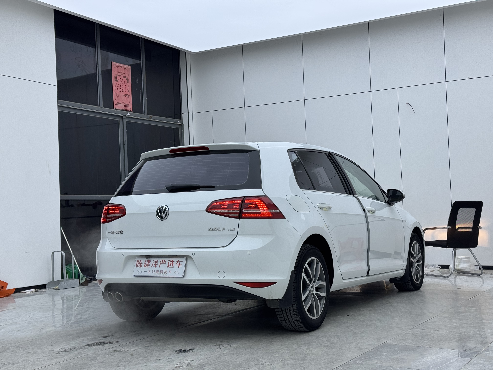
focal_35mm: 48
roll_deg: +2.3
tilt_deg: +3.3
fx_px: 684
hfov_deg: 39.7
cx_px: 246
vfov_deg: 30.3
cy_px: 185
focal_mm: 6.76
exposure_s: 1/477
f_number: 1.78
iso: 64
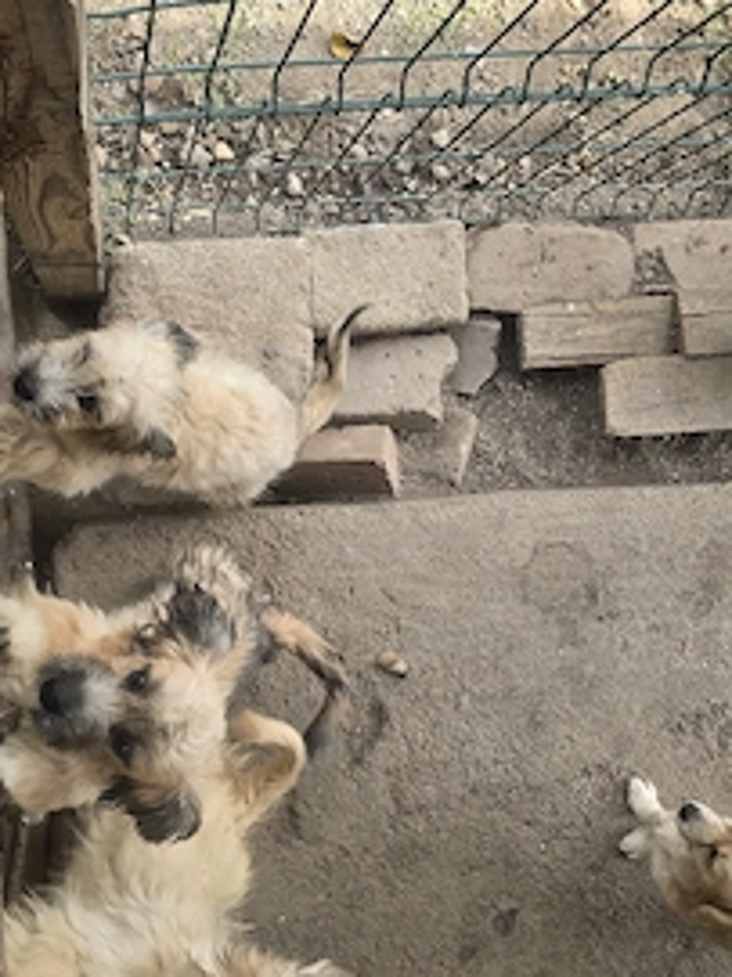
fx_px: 959
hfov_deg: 41.2
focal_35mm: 34
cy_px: 490
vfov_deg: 54.0
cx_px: 238
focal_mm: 6.3
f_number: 1.7
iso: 16
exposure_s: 1/182
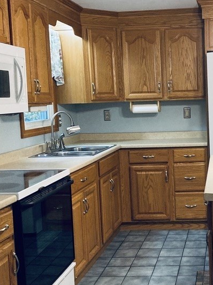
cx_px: 193
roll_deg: +2.2
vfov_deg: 35.5
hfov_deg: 26.1
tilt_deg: -8.4
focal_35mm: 54
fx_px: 443
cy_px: 155
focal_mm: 3.99
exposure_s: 1/60
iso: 320
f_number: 1.8
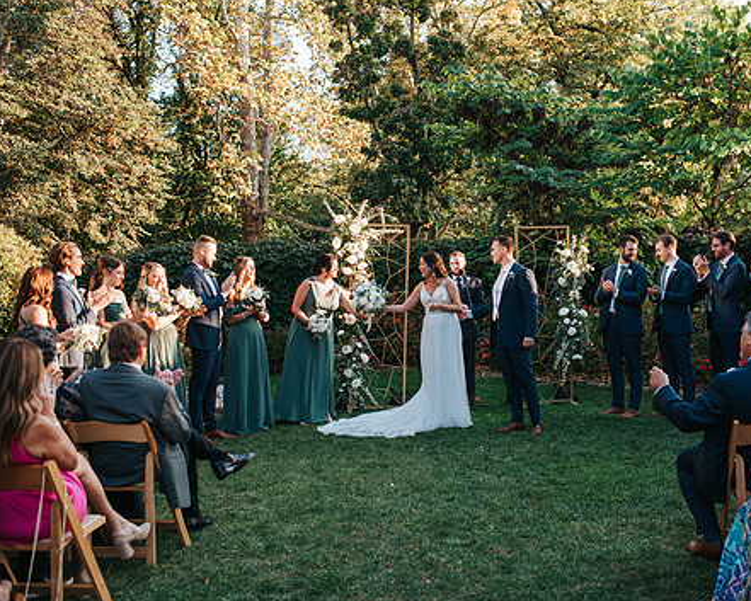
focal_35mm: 44
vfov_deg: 34.1
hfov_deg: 41.6
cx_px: 479
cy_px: 280
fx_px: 978
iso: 1000
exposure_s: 1/800
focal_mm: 35
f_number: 3.2
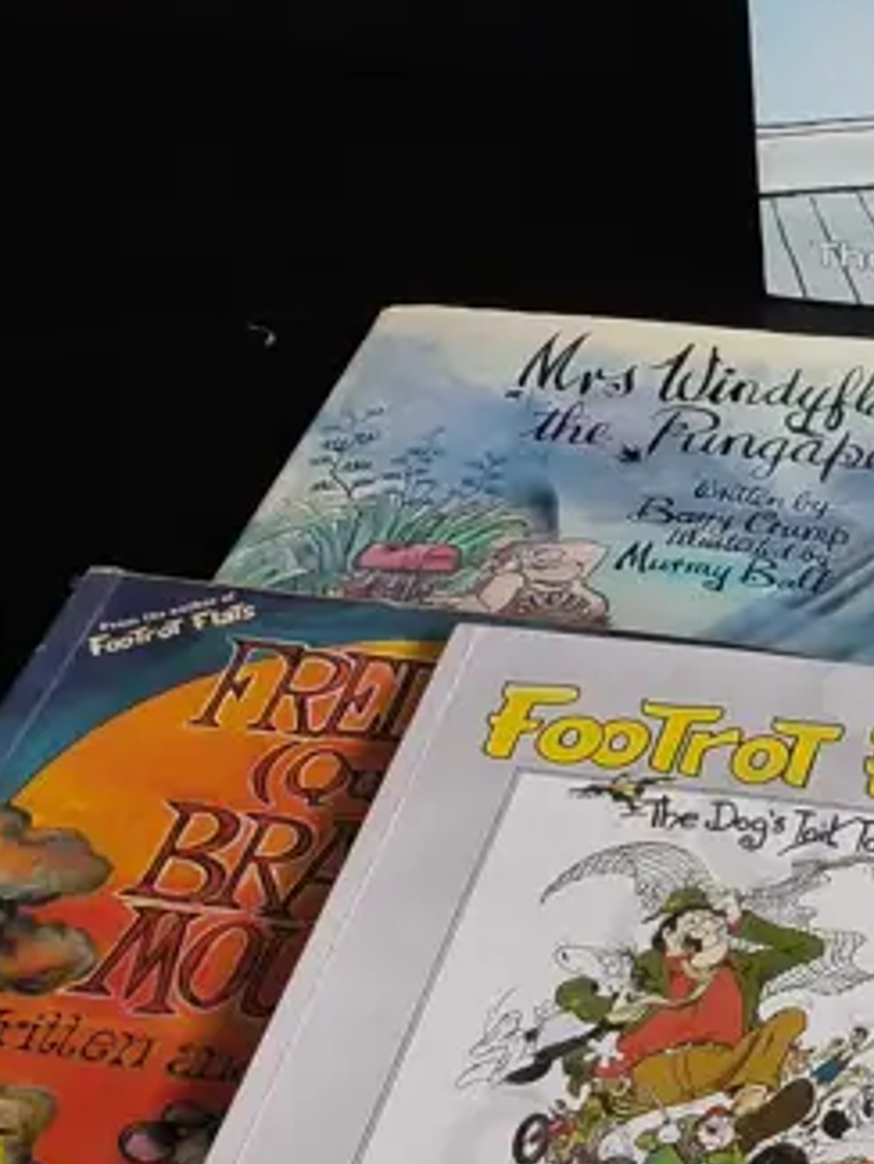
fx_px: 2860
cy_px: 312
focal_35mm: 85
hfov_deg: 16.4
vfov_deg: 22.8
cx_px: 1150
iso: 64
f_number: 2
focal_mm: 2.87
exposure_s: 1/120
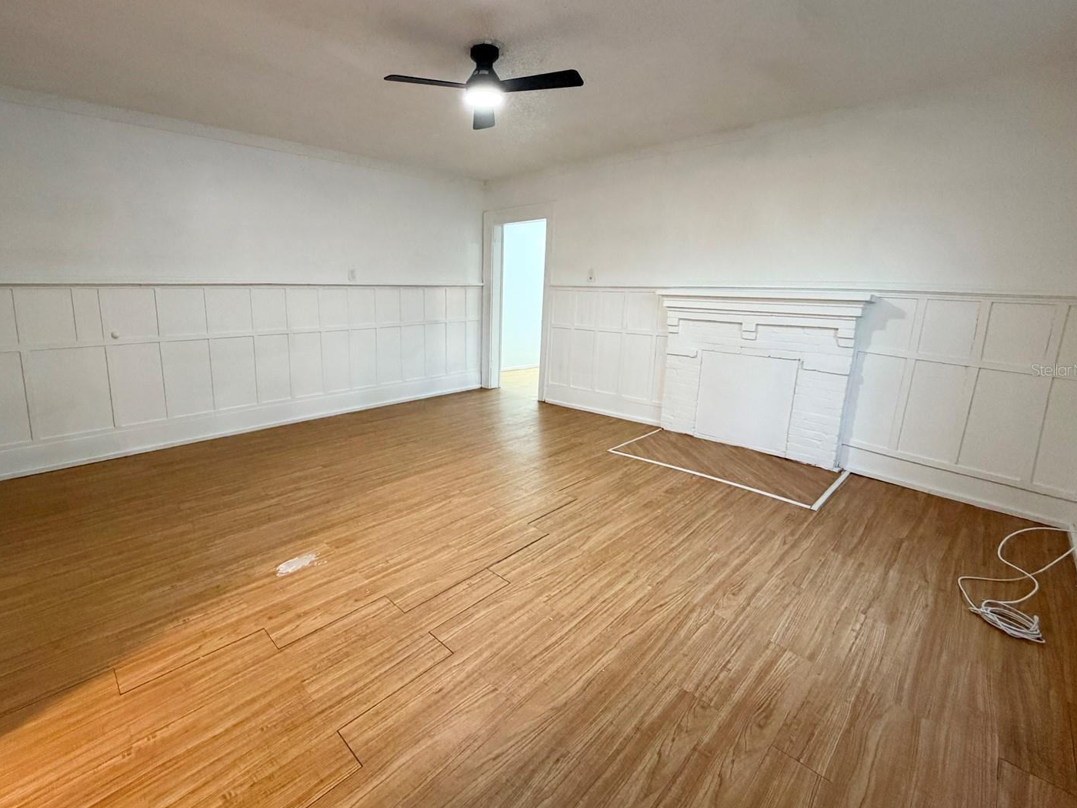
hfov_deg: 94.2
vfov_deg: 77.9
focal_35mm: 16
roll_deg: +0.1
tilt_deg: -9.1
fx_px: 498
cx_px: 488
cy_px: 369
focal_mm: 2.22
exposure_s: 1/60
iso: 500
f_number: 2.2
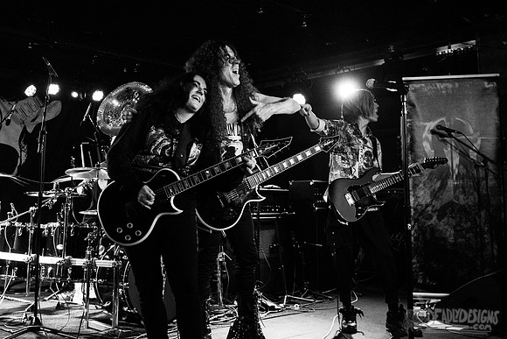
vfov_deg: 32.9
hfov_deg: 47.4
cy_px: 126
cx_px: 185
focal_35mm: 41
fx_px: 571
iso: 2000
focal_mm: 24
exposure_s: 1/160
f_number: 3.5
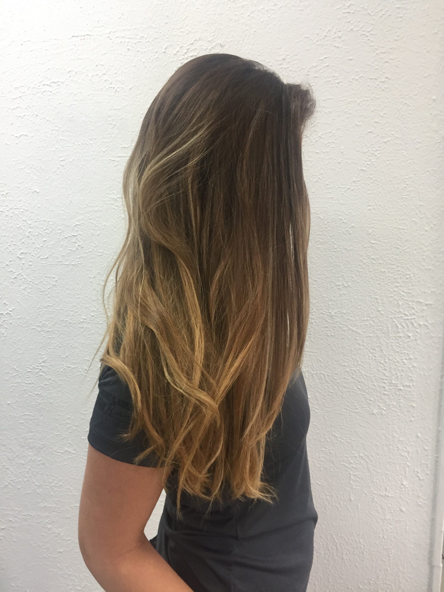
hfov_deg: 48.2
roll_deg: +1.6
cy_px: 296
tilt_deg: -9.8
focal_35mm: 29
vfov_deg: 61.7
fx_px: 496
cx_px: 222
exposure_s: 1/30
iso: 50
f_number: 2.2
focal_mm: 4.15
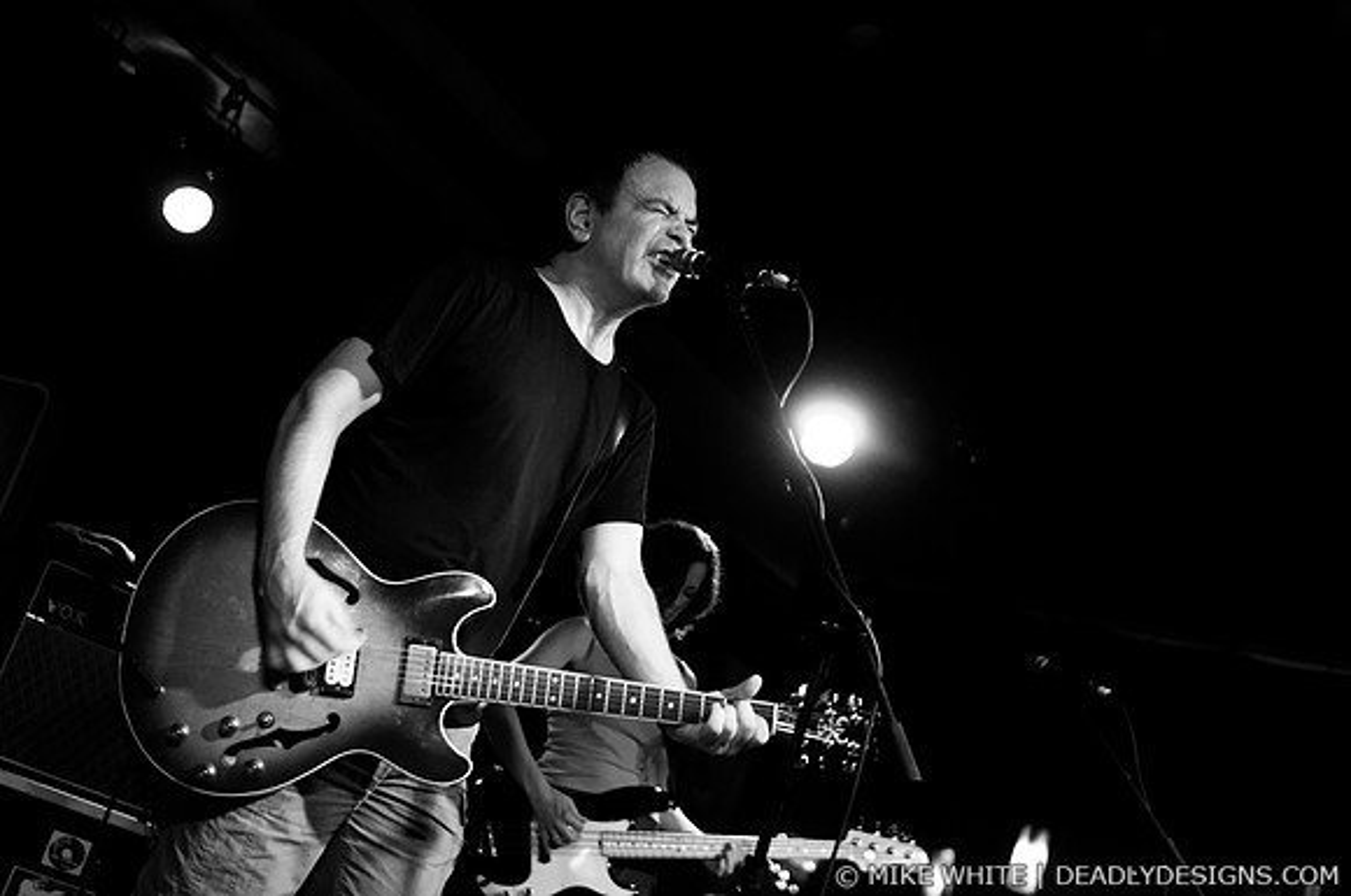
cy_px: 448
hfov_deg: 43.7
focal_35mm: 45
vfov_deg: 29.8
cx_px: 676
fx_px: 1686
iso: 1000
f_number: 1.8
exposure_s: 1/100
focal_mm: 30
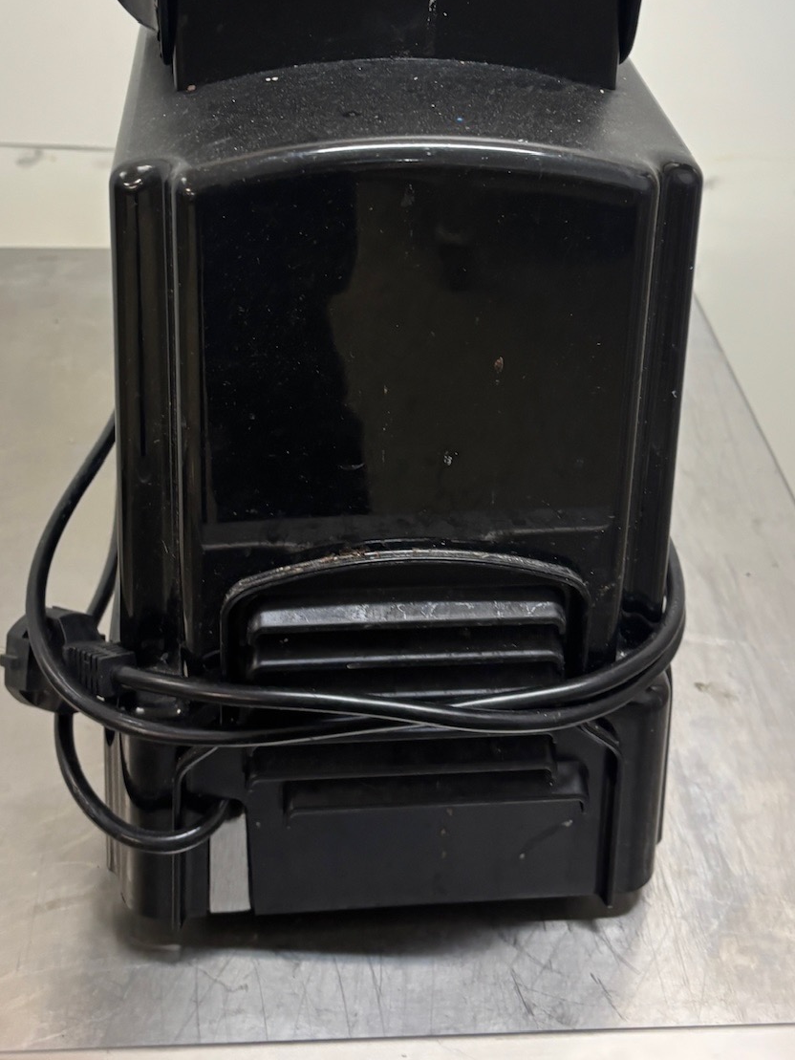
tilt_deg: -28.3
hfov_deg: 30.3
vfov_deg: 38.9
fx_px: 1470
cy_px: 303
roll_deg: -3.1
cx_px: 398
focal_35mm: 48
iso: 160
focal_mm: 5.96
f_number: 1.6
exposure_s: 1/50
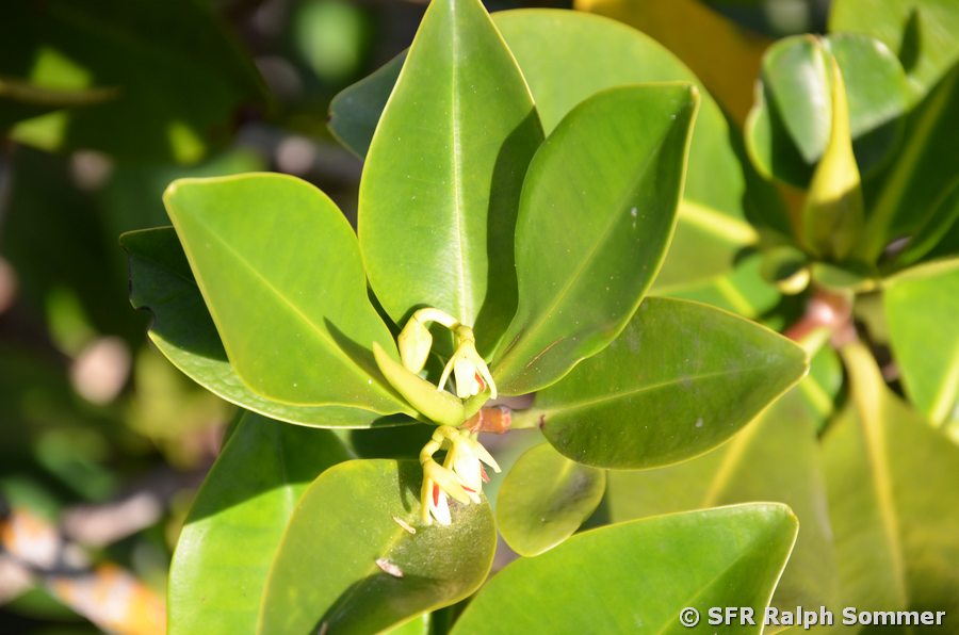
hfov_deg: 13.1
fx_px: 4187
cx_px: 480
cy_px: 318
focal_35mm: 158
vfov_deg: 8.7
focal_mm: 105
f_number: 5.6
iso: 200
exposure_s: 1/125
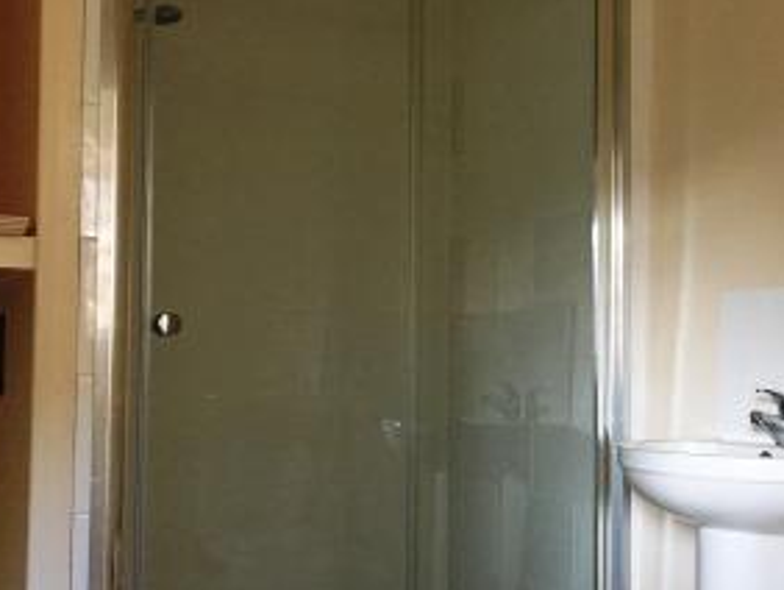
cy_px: 328
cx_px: 534
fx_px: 1043
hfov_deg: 40.6
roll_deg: -0.6
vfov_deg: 31.5
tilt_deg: +2.5
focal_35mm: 46
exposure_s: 1/33
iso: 250
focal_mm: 4.15
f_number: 2.2
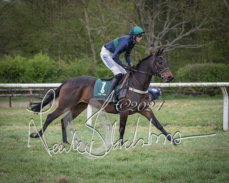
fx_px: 1528
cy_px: 99
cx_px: 96
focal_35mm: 225
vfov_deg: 6.9
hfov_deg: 8.6
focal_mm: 120
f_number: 4
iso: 1600
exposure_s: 1/1000
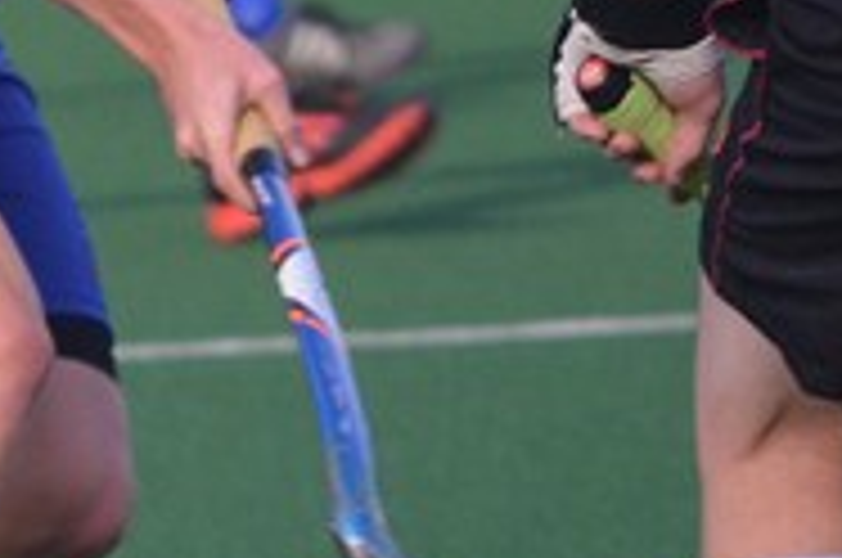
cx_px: -581
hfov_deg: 1.4
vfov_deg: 1.0
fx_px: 33546
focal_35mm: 1437
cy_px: 63
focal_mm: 175
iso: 560
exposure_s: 1/1000
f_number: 5.3
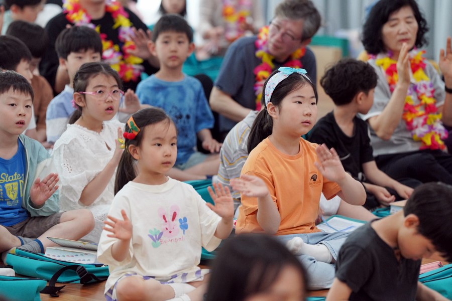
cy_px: 150
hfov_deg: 10.3
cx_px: 226
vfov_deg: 6.9
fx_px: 2511
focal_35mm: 200
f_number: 4
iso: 2500
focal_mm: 200
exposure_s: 1/250
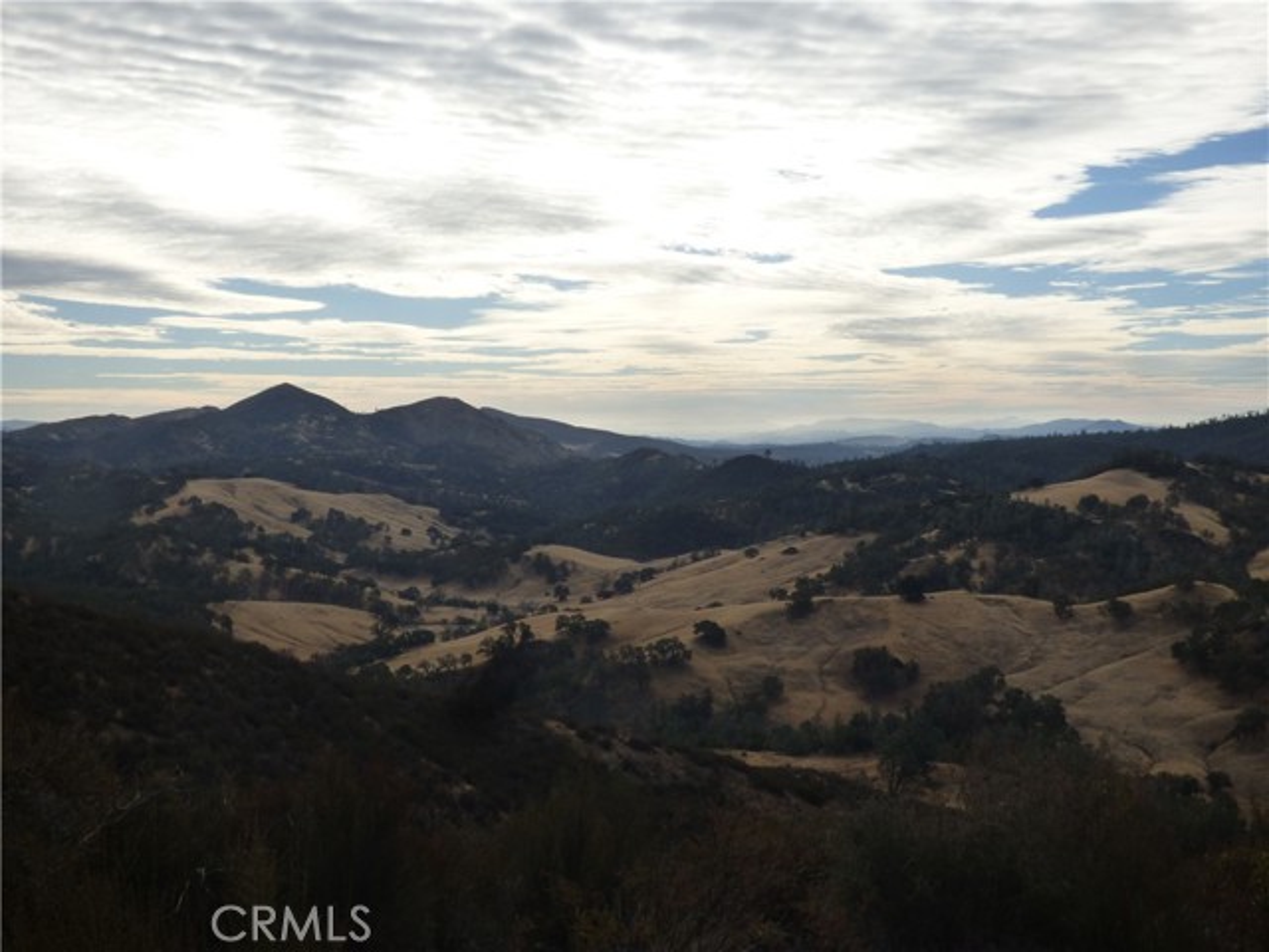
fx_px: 1576
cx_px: 634
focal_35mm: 43
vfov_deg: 33.6
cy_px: 476
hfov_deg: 43.9
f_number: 4
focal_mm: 7.37
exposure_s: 1/2000
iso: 160
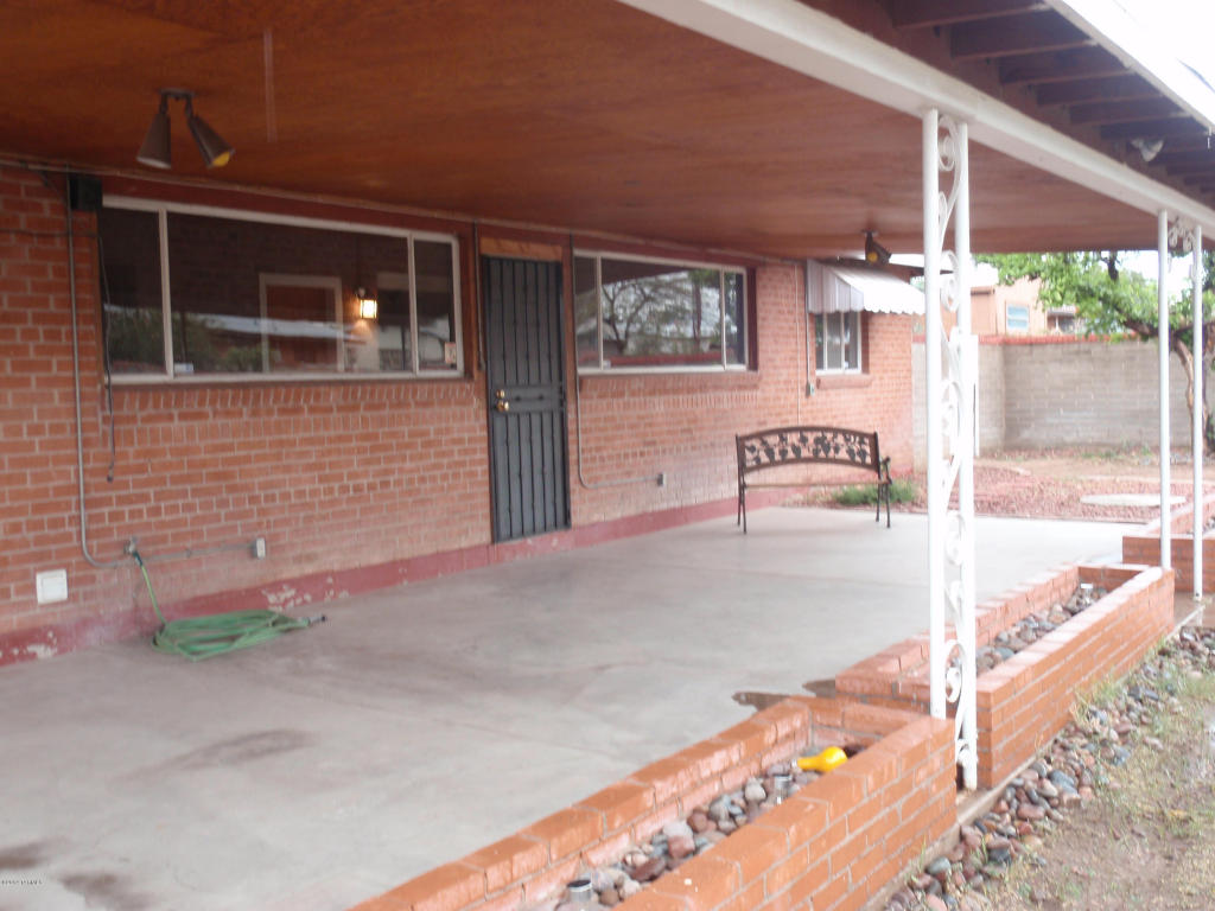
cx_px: 608
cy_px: 456
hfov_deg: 54.0
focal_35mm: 34
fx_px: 1193
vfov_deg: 41.8
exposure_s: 1/40
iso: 100
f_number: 3.5
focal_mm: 6.07
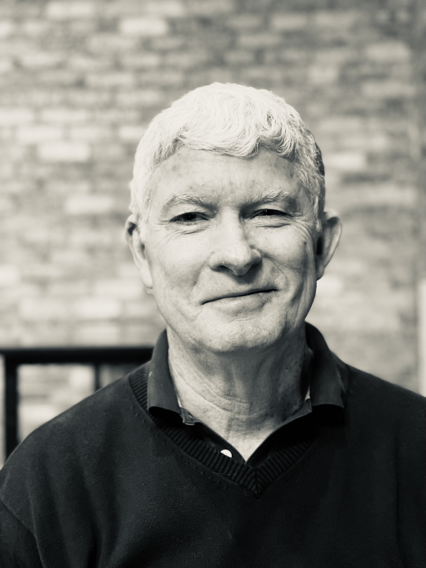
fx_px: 853
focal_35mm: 52
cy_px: 284
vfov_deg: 36.8
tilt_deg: +1.1
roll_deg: +2.2
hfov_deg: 28.0
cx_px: 213
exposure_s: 1/33
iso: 320
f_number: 2
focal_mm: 6
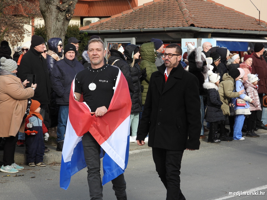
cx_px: 134
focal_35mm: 115
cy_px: 100
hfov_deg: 17.1
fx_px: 887
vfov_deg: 12.9
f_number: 4
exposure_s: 1/400
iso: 100
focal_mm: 20.7
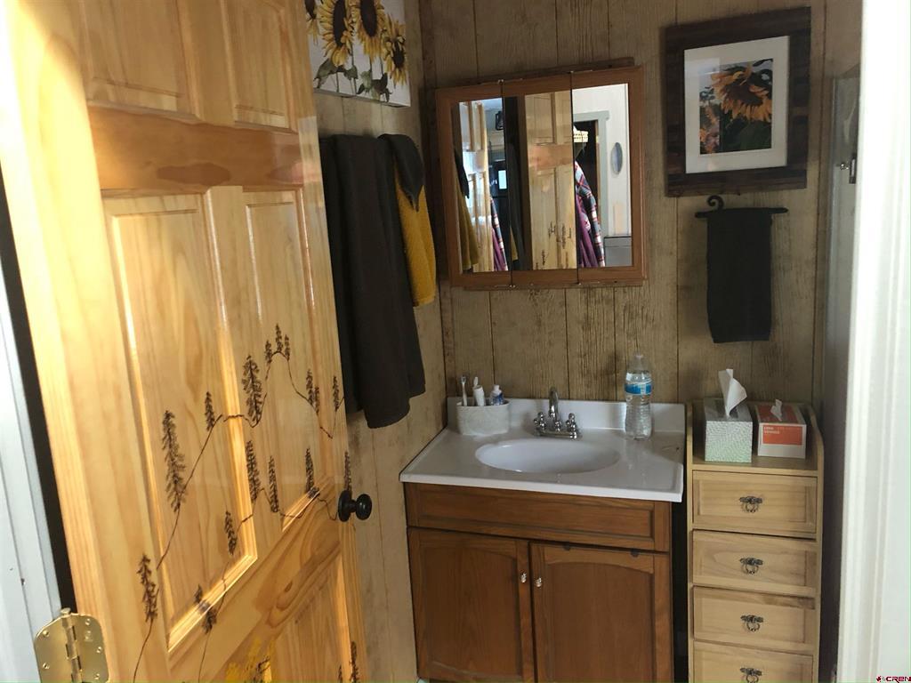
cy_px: 342
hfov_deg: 63.4
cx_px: 456
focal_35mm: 28
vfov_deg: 49.7
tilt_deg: -10.2
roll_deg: +3.5
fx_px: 737
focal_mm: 3.99
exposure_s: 1/8
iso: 100
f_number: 1.8
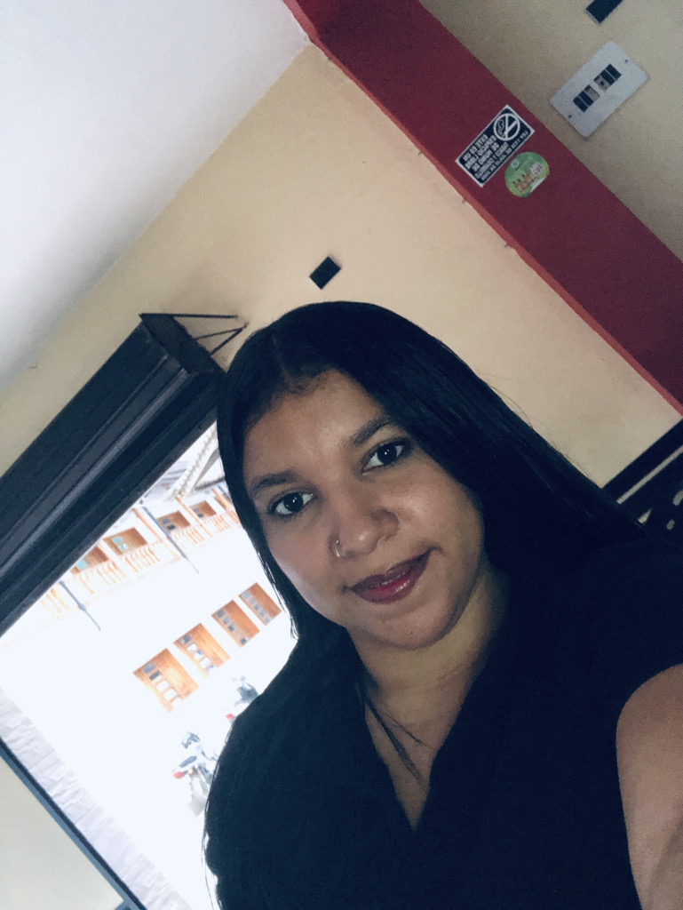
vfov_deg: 56.8
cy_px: 455
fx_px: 841
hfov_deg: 44.2
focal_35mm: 32
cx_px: 342
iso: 400
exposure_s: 1/40
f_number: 2.2
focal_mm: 2.87
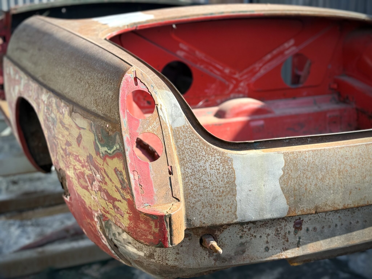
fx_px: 516
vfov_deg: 30.3
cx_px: 186
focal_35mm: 48
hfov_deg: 39.7
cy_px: 140
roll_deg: -1.3
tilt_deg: -15.1
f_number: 1.78
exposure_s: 1/1041
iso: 64
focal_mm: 6.76
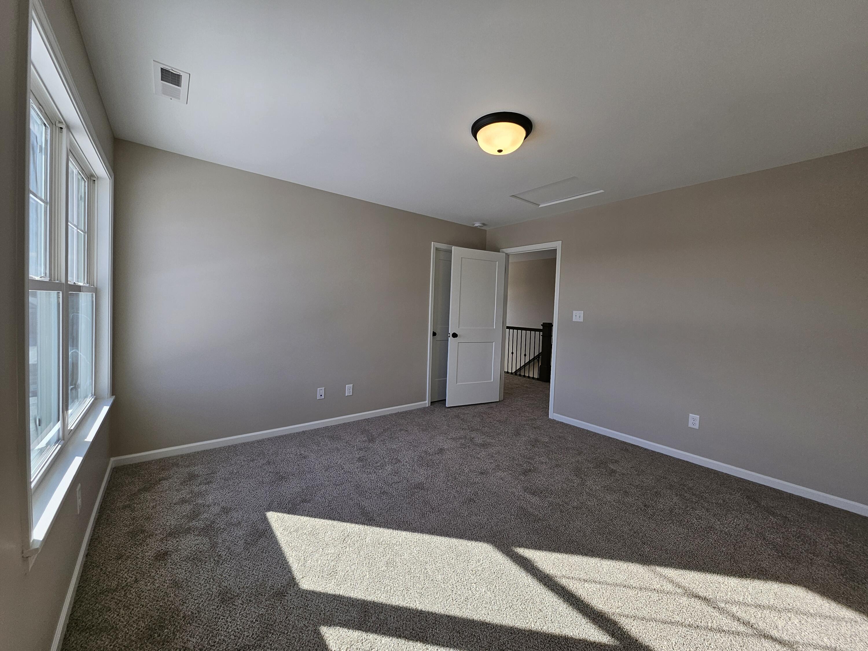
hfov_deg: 106.2
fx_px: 326
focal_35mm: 13
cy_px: 326
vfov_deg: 89.9
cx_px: 434
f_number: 2.2
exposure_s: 1/167
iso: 32
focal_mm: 1.74
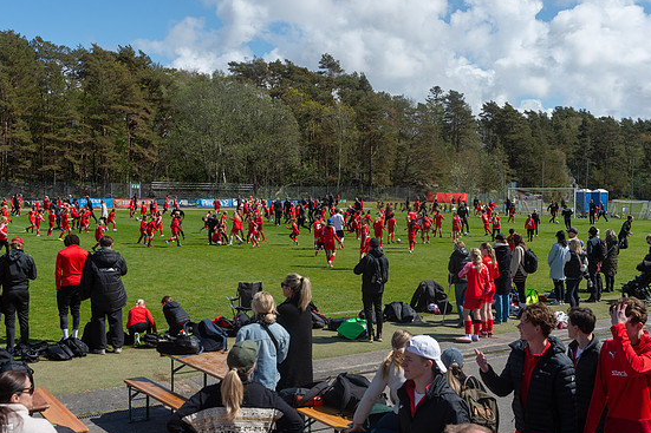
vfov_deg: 33.4
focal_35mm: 40
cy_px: 221
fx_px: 723
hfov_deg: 48.5
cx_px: 338
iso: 100
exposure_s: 1/500
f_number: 5.6
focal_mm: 38
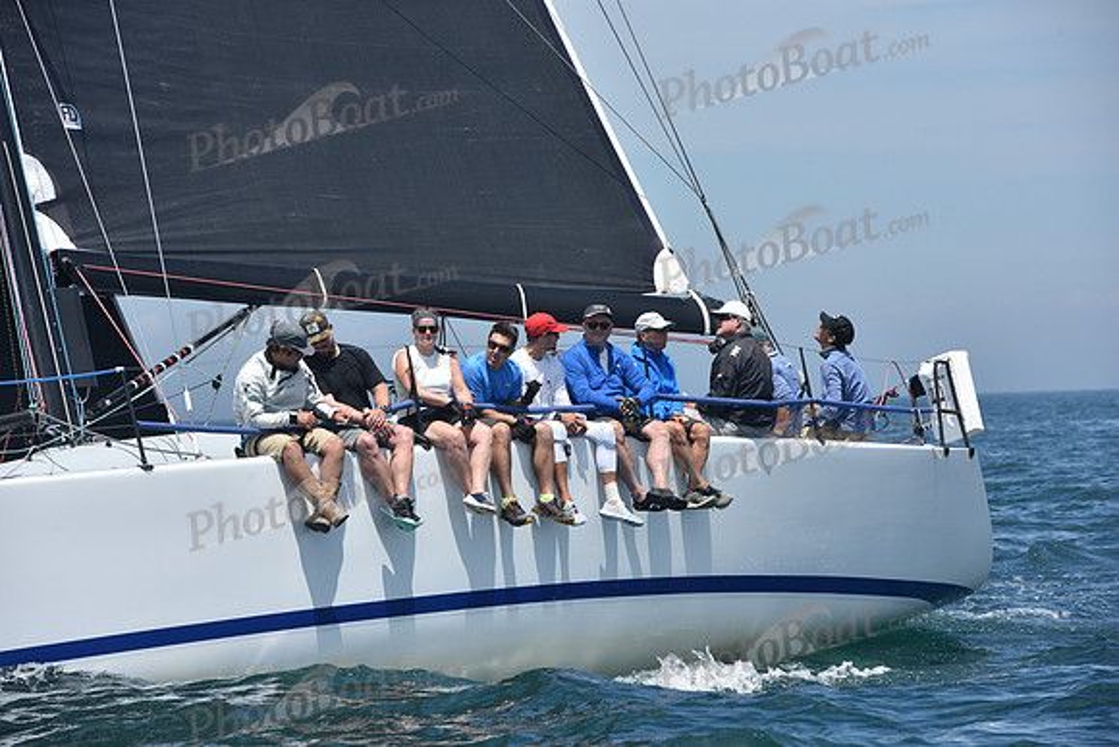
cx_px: 560
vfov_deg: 6.9
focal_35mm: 200
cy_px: 374
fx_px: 6218
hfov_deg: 10.3
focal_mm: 200
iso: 250
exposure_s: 1/800
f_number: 10
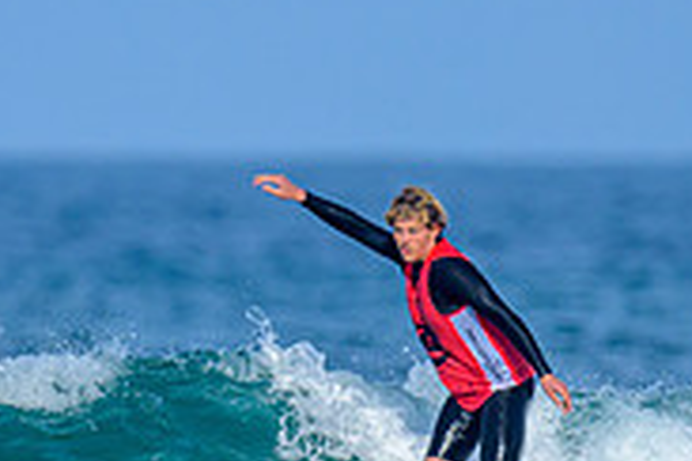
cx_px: 120
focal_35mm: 3484
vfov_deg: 0.4
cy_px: 395
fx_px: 66965
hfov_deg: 0.6
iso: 220
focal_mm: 800
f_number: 6.3
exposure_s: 1/2000
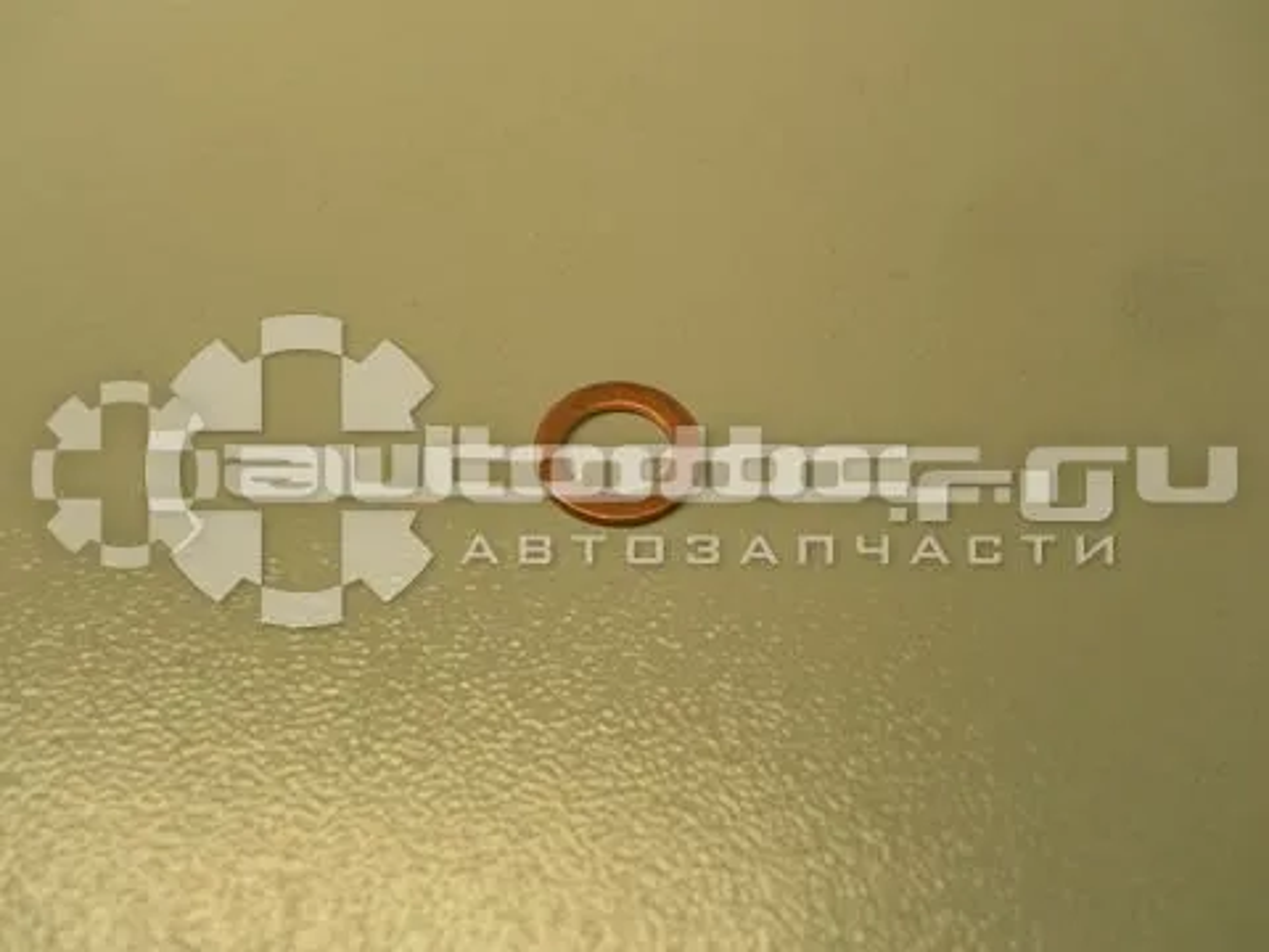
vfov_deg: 42.9
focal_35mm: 33
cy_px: 476
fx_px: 1210
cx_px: 634
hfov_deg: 55.4
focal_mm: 5.8
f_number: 3.5
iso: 80
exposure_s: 1/100
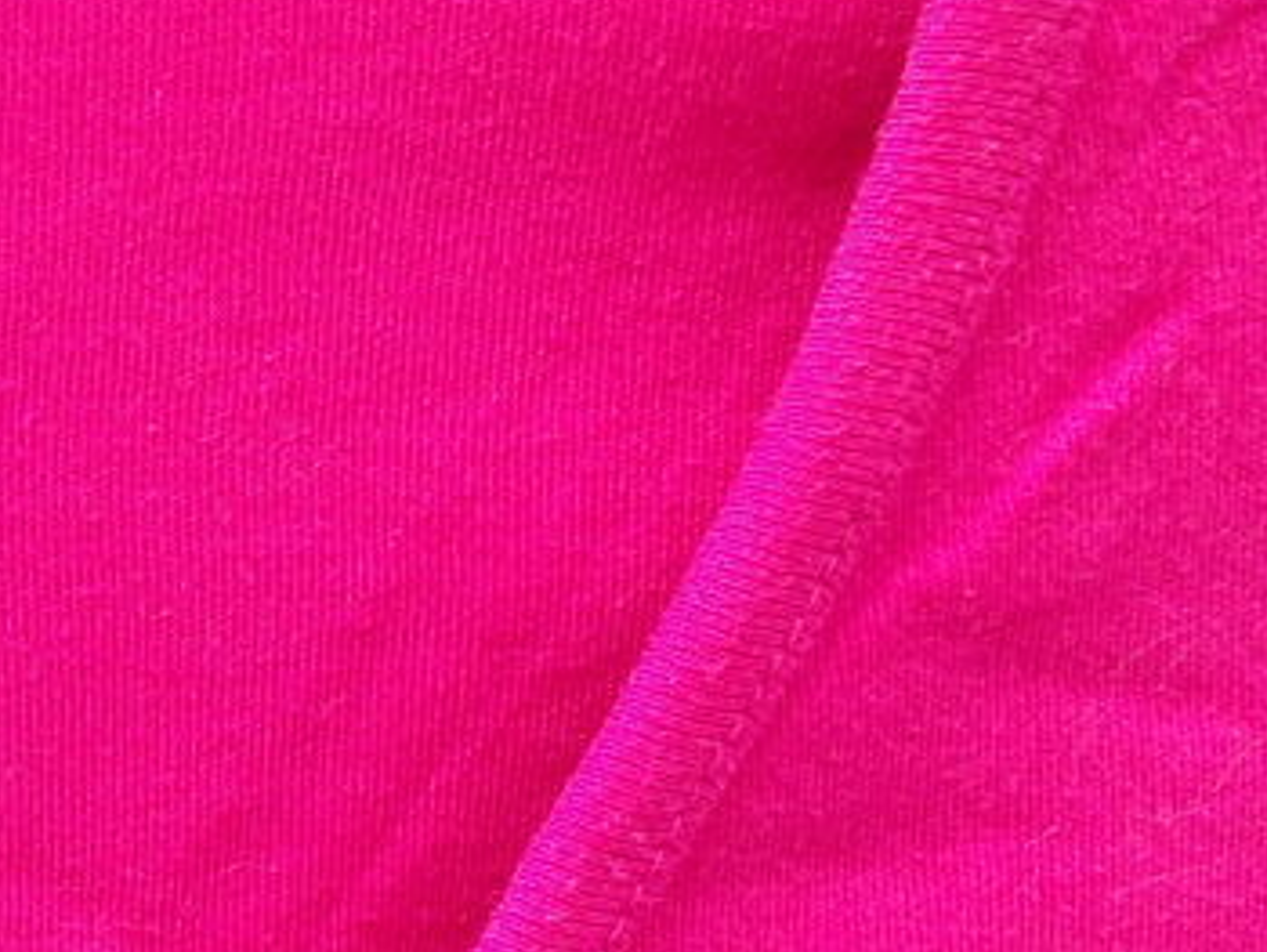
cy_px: 608
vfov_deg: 18.4
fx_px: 2930
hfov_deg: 21.8
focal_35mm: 80
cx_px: -420
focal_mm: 4.1
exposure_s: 1/90
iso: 80
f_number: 3.3
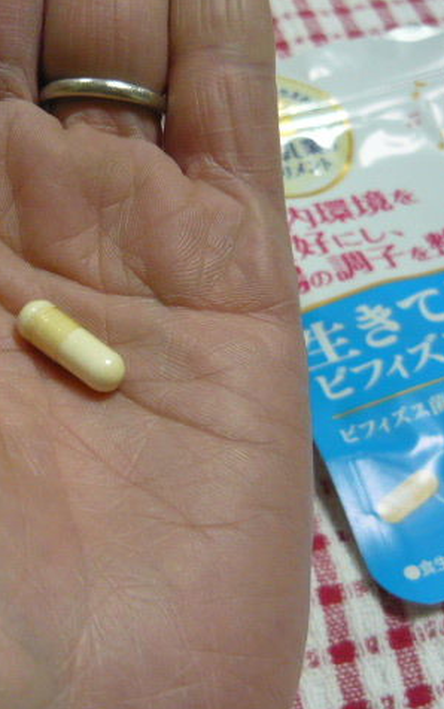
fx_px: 909
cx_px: 130
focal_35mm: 47
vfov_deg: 42.6
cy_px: 354
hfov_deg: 27.2
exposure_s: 1/25
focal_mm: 5.5
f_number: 2.8
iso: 400
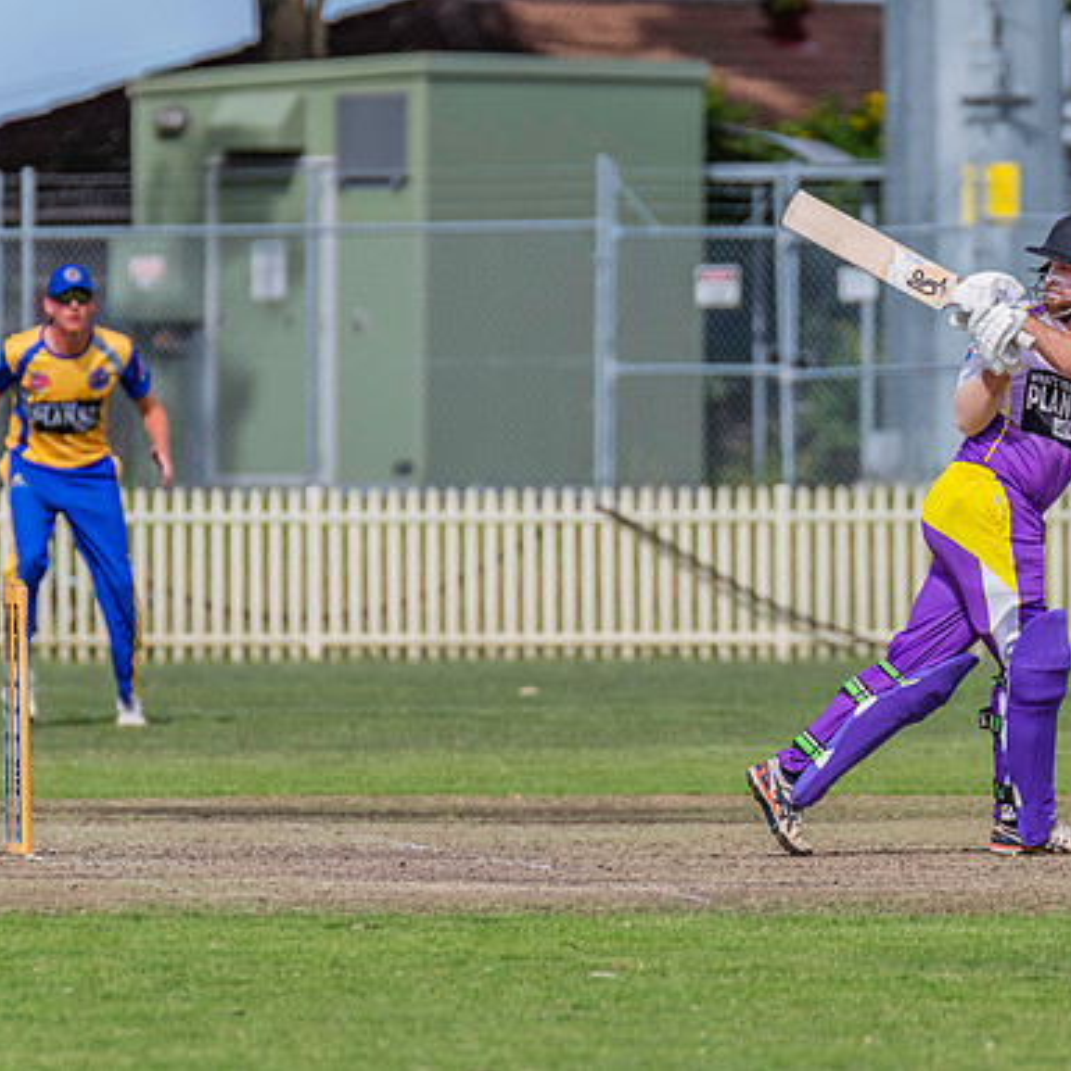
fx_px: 21877
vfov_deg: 2.8
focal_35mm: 625
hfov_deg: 2.8
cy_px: 557
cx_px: 789
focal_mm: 440
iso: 800
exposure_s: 1/2500
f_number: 7.1
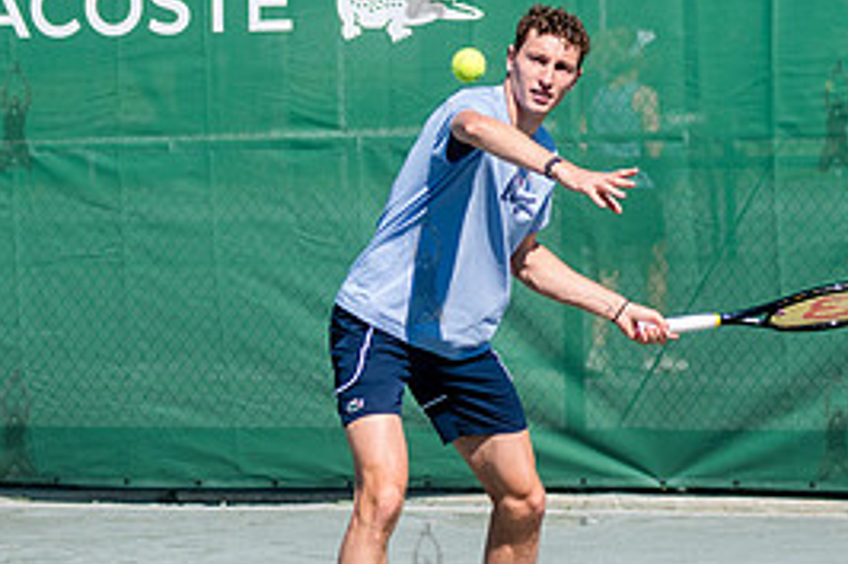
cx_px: 424
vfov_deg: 5.8
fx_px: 5532
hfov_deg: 8.8
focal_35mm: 235
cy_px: 269
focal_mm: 80
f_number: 4
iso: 200
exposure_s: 1/2000
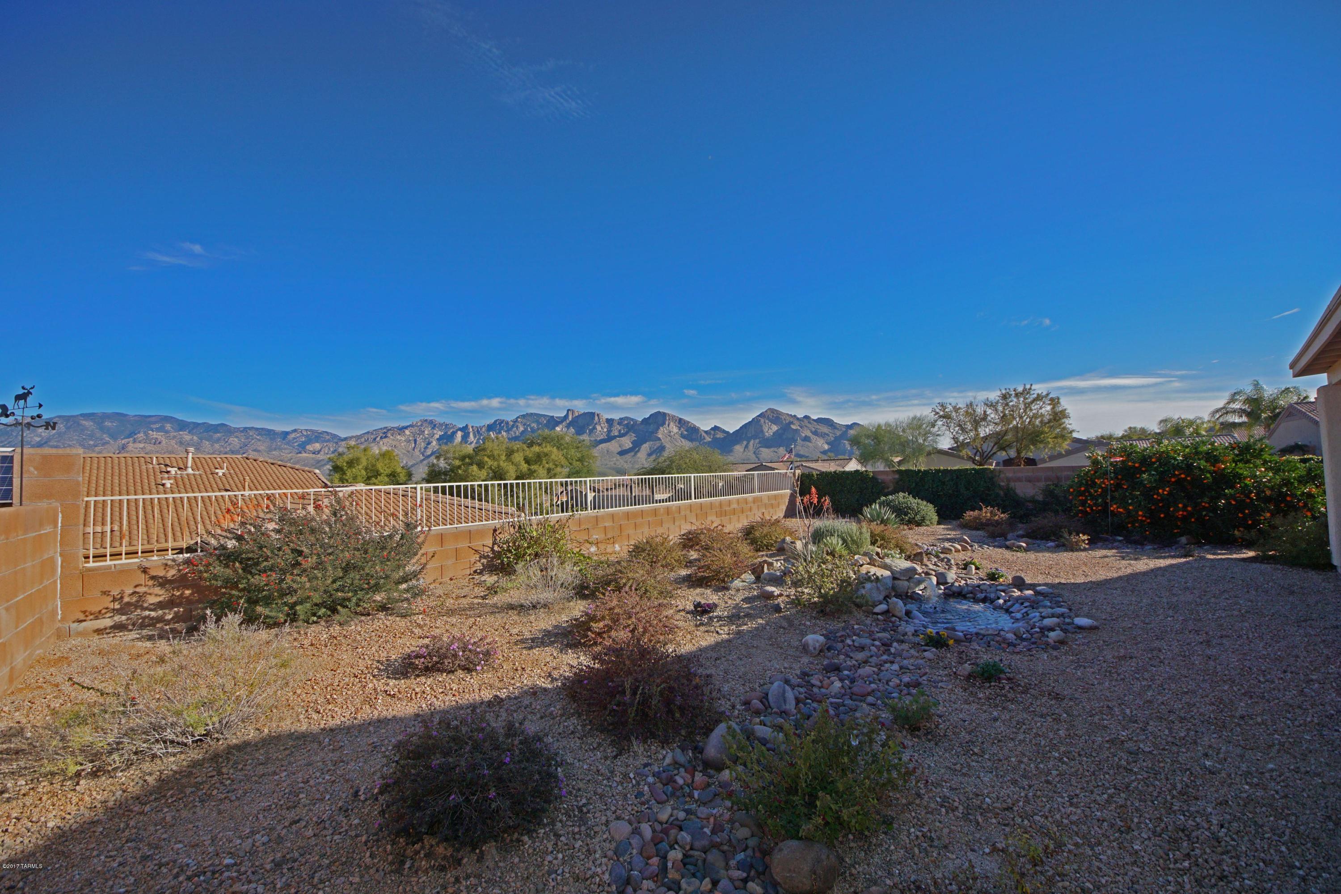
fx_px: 447
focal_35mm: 12
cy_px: 447
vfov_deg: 90.0
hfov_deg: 112.6
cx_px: 670
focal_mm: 8
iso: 200
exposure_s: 1/400
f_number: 8
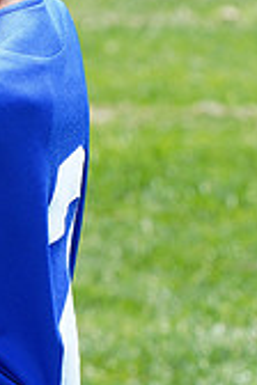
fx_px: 5568
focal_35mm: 520
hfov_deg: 2.6
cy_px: -140
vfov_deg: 4.0
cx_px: -98
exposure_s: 1/200
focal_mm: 151
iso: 200
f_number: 9
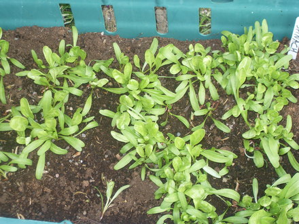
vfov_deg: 20.4
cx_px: 150
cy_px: 112
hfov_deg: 27.0
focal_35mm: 72
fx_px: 622
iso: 100
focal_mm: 11.8
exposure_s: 1/60
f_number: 4
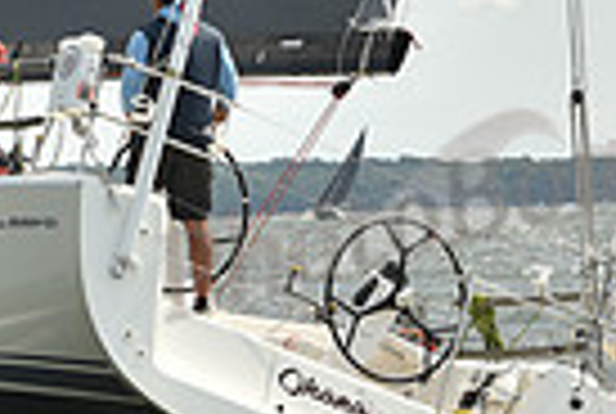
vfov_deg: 4.7
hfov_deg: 6.9
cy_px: 34
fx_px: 5076
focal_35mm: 296
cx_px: -72
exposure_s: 1/800
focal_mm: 70
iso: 250
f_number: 7.1
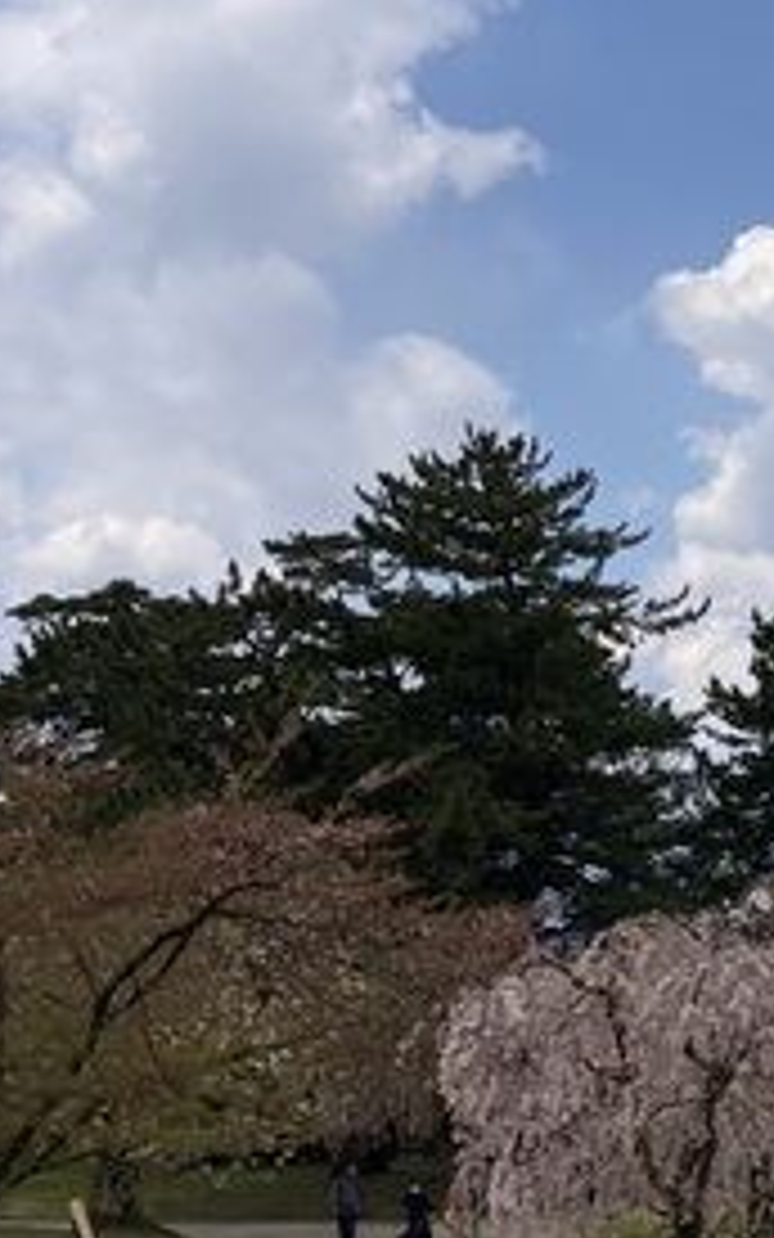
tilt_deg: +9.7
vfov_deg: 23.4
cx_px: 1258
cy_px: 403
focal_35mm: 88
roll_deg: -1.8
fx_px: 2968
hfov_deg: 13.7
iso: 25
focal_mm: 3.99
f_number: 1.8
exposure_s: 1/4000
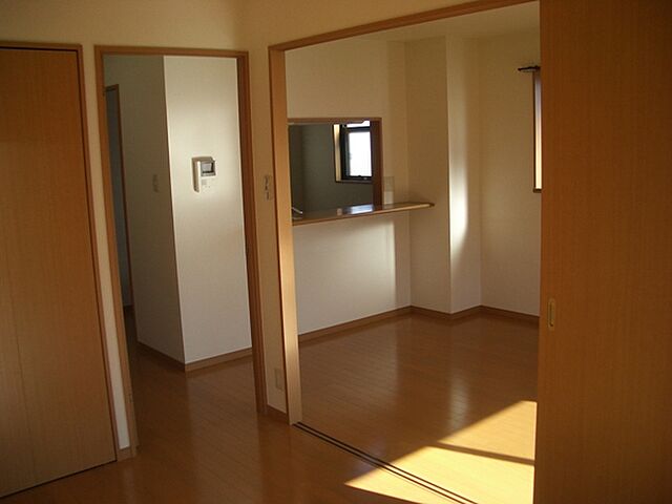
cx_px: 336
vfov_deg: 40.7
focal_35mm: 35
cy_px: 252
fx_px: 679
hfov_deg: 52.6
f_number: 2.6
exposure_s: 1/200
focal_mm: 5.8
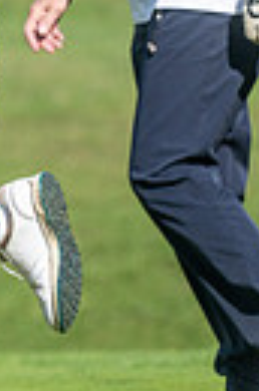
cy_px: 52
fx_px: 16165
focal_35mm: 1490
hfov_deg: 0.9
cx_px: -550
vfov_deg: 1.4
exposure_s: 1/1600
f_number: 6.3
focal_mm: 300
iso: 250
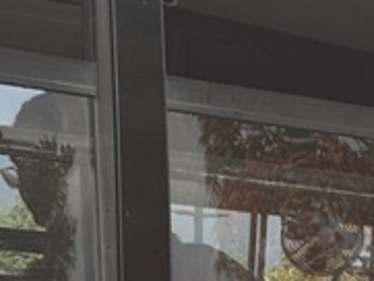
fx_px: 3179
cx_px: 653
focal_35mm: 294
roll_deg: -0.7
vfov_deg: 5.0
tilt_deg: +0.4
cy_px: 572
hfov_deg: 6.6
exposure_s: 1/3205
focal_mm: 5.96
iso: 40
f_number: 1.6
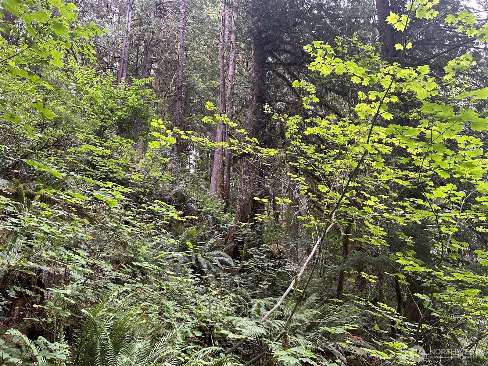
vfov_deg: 53.1
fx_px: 367
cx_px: 244
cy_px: 183
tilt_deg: +19.2
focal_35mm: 26
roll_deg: +0.5
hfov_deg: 67.3
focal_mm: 5.7
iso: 250
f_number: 1.5
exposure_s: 1/60
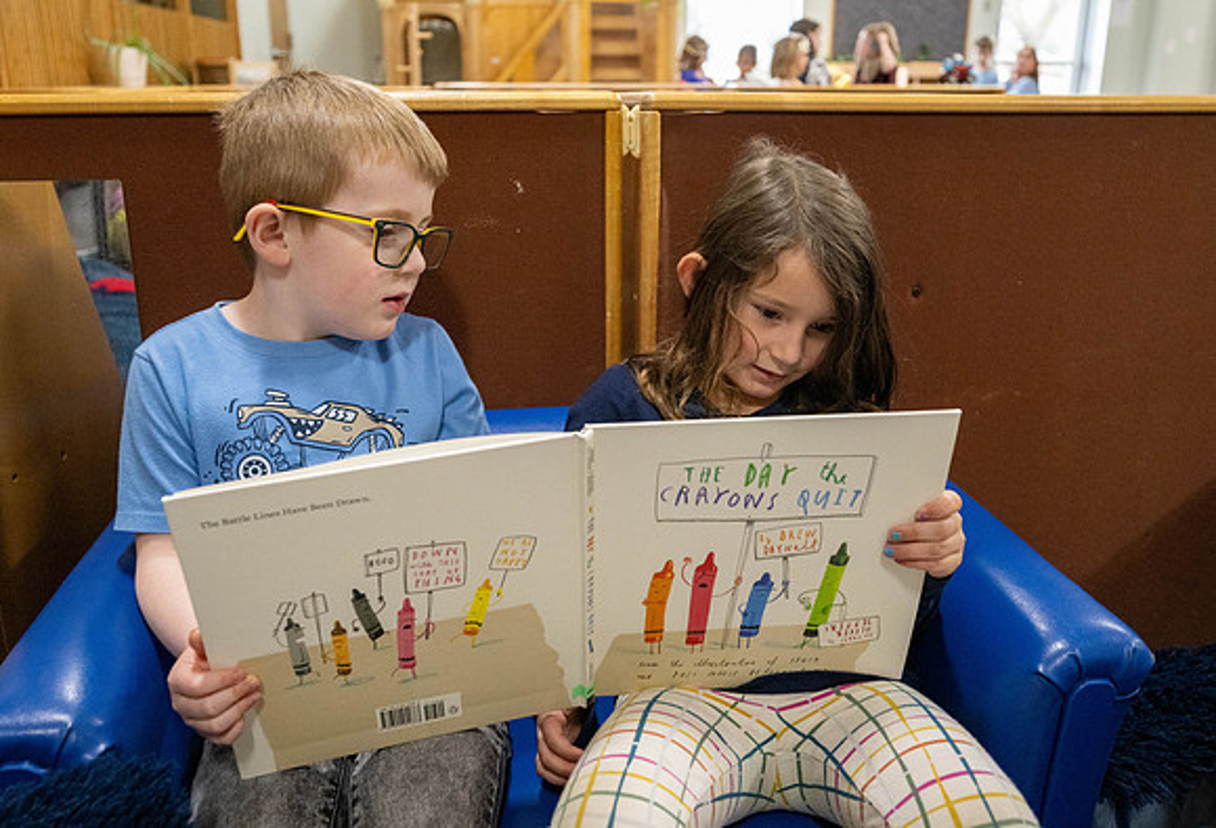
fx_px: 1055
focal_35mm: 31
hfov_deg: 59.9
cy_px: 414
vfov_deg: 42.8
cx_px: 623
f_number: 4
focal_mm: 30
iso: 3200
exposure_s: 1/320
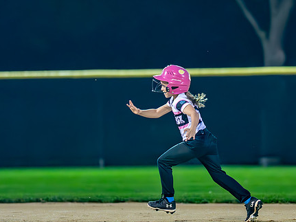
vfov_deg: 3.2
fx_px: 4001
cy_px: 79
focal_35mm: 468
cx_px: 194
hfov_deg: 4.2
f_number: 1.8
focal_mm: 135
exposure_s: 1/1600
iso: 6400
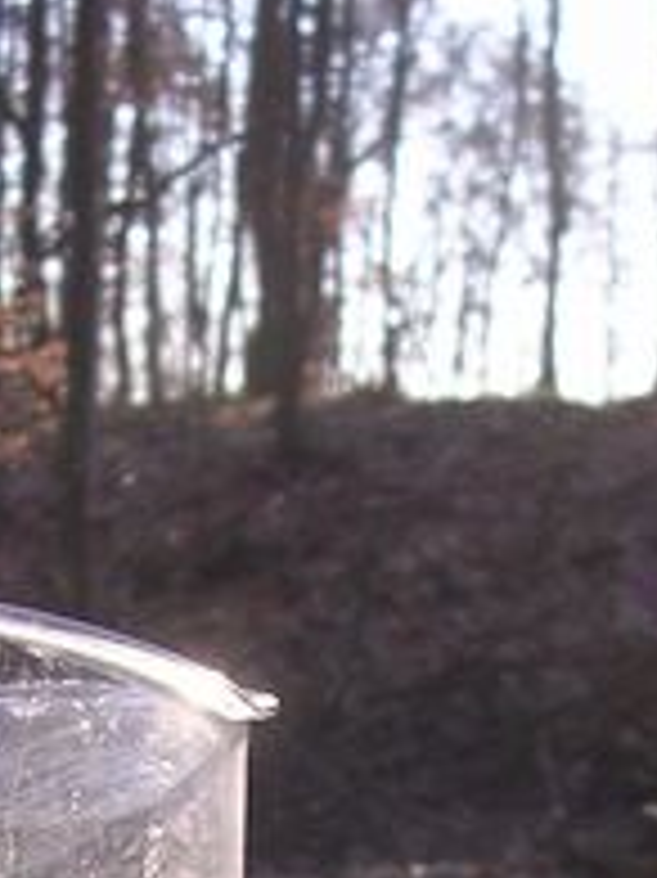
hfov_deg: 11.8
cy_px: 1364
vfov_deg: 14.6
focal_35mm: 125
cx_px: 176
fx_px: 3167
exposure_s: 1/177
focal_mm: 5.8
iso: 100
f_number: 2.8
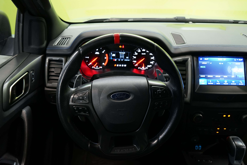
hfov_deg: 63.7
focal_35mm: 29
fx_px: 199
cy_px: 82
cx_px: 124
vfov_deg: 45.0
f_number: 5.6
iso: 2000
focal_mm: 29
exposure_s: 1/30
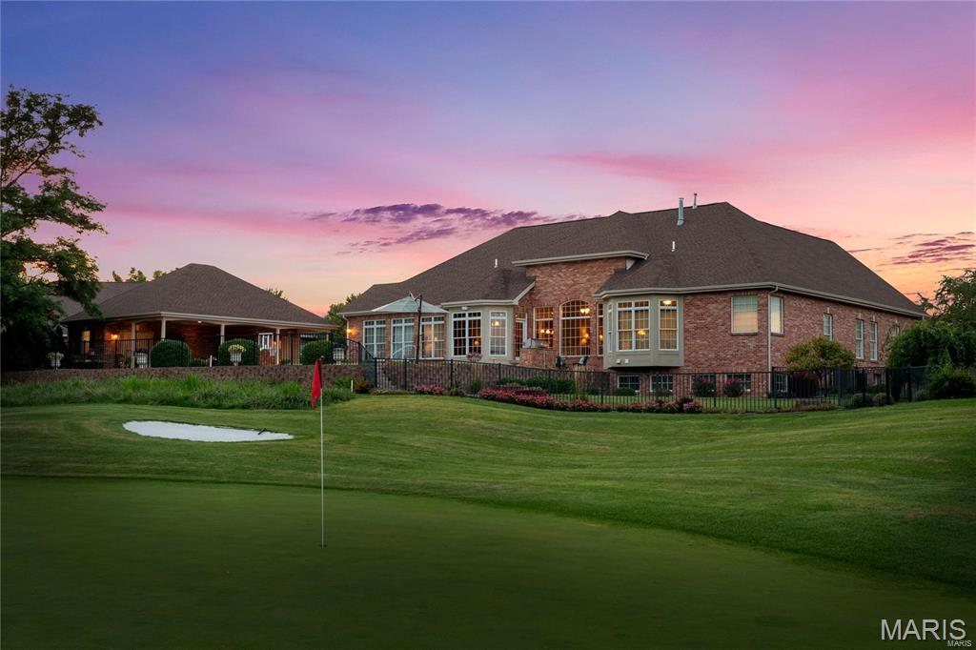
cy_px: 325
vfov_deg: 30.5
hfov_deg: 44.5
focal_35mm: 44
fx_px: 1192
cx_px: 488
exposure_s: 1/13
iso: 400
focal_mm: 22
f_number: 8
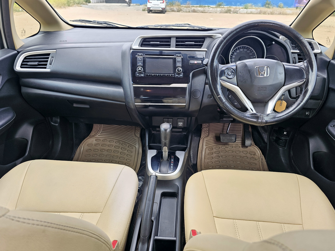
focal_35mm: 23
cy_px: 126
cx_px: 168
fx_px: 223
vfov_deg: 58.9
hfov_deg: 73.9
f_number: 1.7
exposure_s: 1/182
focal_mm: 6.3
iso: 80
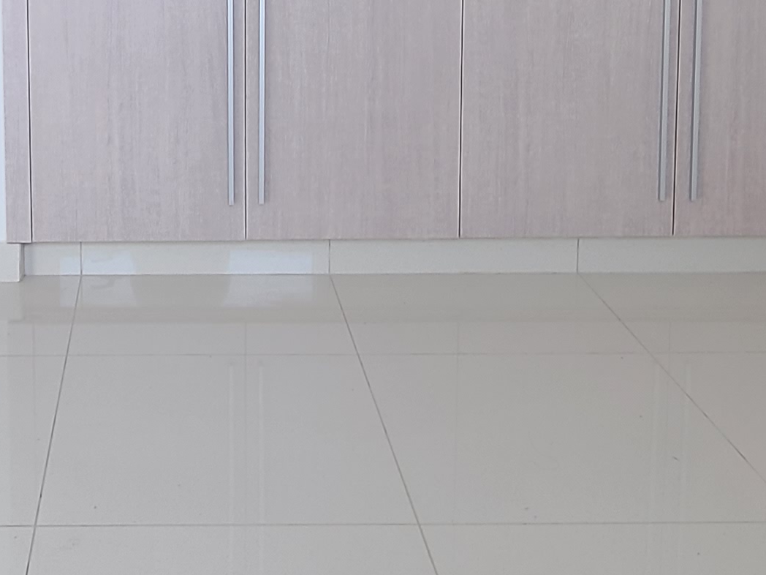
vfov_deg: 26.4
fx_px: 1106
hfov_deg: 36.9
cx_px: 153
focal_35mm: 50
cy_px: -82
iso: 64
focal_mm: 2.2
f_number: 2.2
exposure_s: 1/60
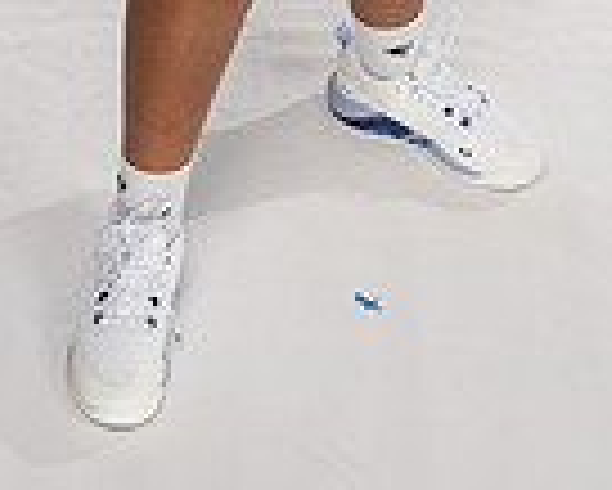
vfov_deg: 11.7
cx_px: 310
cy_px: -503
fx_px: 2139
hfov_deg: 16.3
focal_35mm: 118
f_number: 7.1
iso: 200
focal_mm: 38
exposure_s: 1/250
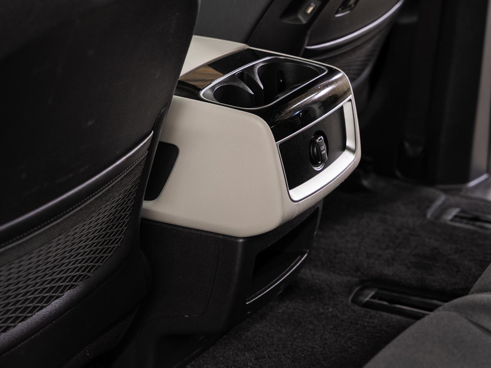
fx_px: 1078
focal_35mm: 76
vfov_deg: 19.4
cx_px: 296
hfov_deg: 25.6
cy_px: 200
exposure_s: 1/4
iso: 100
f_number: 4.5
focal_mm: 64.5
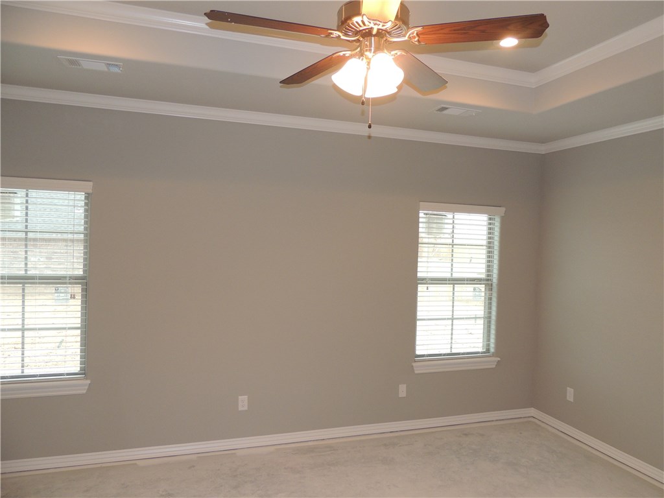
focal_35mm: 24
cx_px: 332
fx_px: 460
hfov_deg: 71.6
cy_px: 249
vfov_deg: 56.8
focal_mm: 4.3
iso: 250
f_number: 3
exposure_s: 1/40
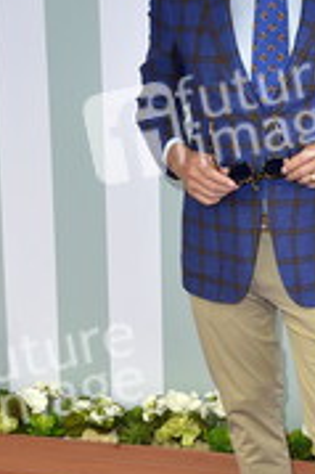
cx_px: 298
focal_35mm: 85
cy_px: 254
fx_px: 1118
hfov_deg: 15.8
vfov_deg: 23.9
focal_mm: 38
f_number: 6.3
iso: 250
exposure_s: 1/250
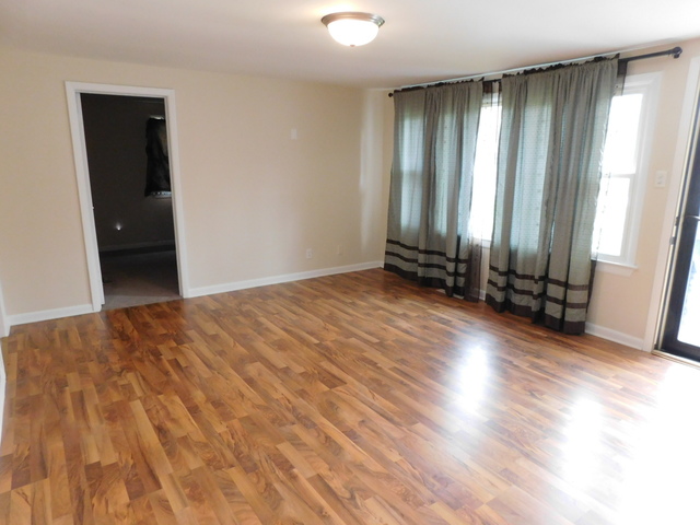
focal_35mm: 23
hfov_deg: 73.9
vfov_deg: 58.9
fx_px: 465
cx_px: 350
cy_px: 262
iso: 400
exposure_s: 1/30
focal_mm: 4
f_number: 3
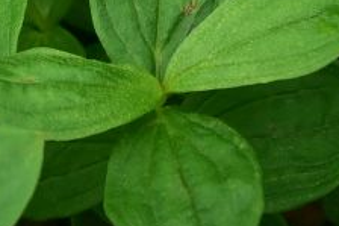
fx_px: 1750
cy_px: -151
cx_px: -95
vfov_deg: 7.2
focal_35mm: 186
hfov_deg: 10.8
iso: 800
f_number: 10
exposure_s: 1/125
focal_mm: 32
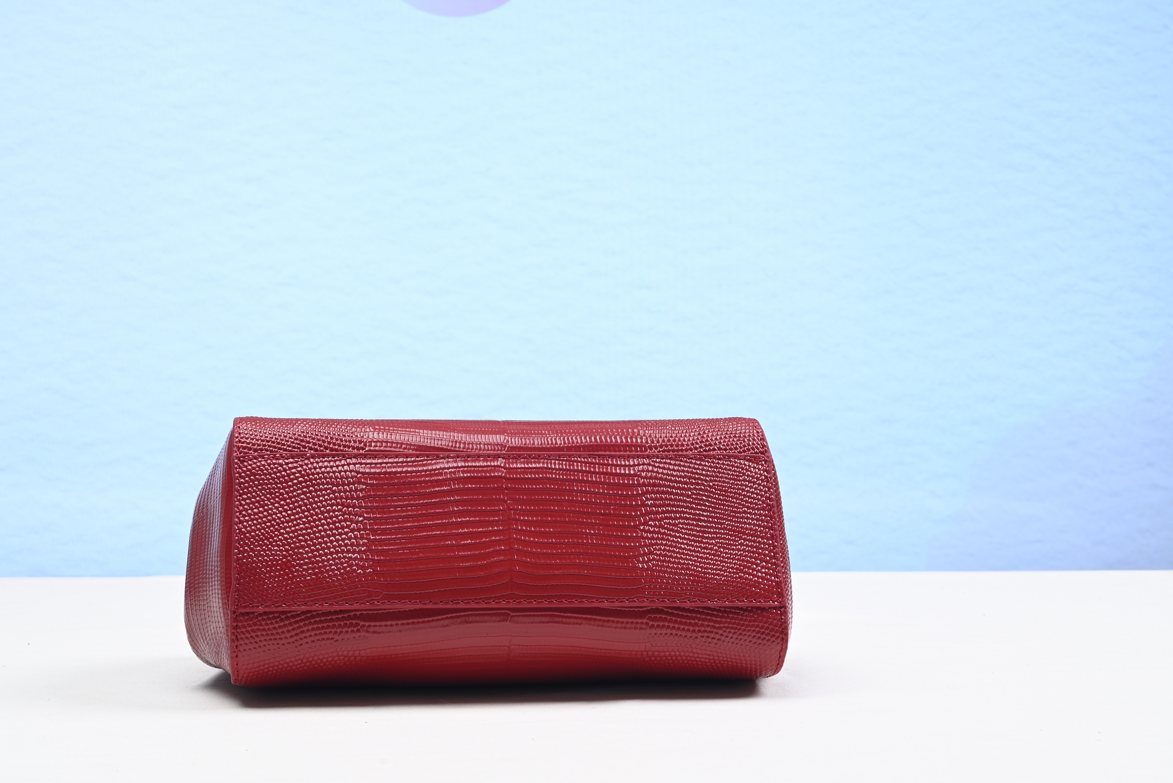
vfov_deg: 24.6
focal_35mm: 55
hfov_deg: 36.1
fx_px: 1793
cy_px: 311
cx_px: 482
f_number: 16
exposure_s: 1/2
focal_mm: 42
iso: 100
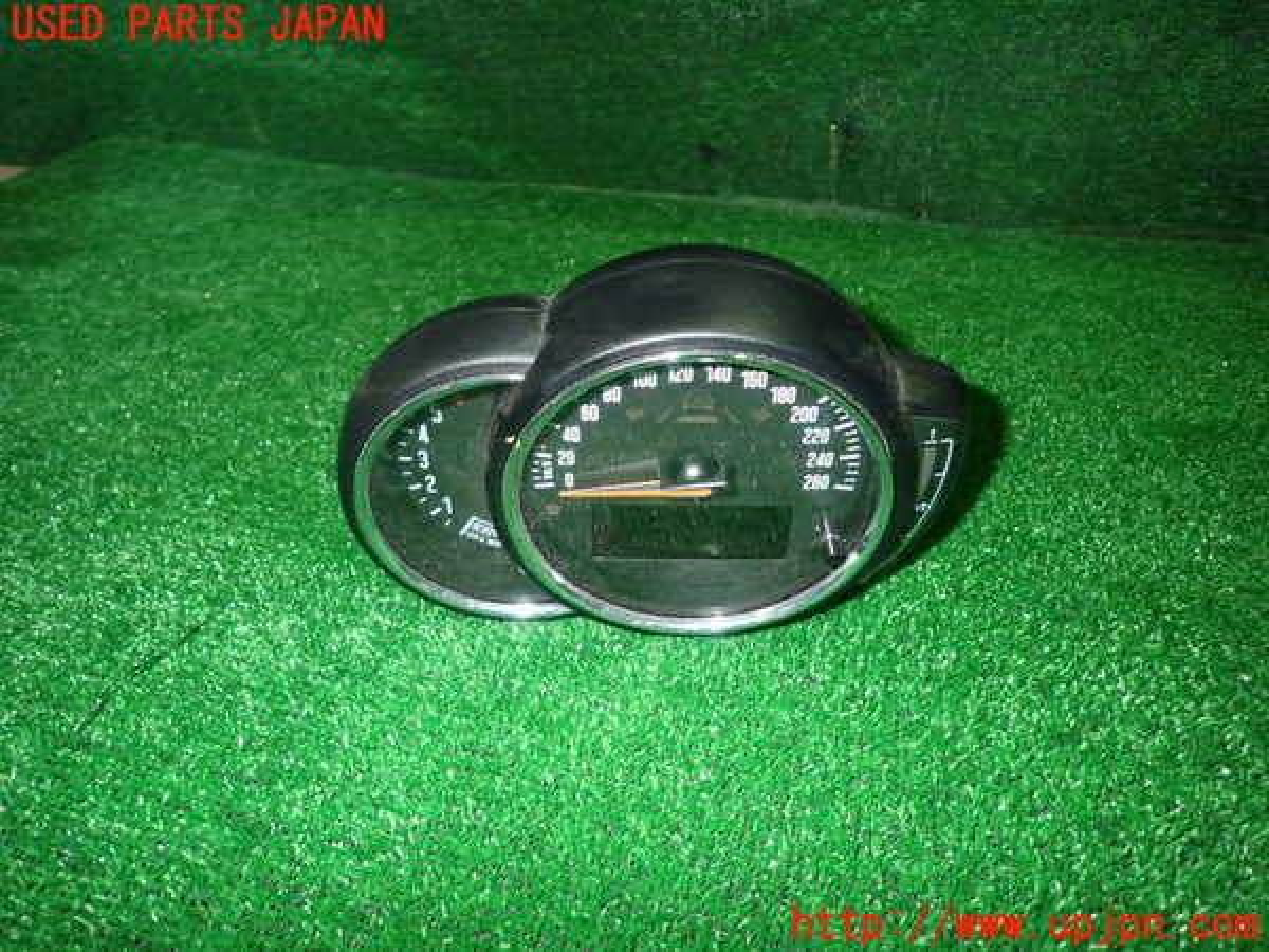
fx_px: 916
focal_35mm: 25
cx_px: 634
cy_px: 476
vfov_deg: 54.9
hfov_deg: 69.4
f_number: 5.6
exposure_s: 1/30
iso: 800
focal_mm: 4.5
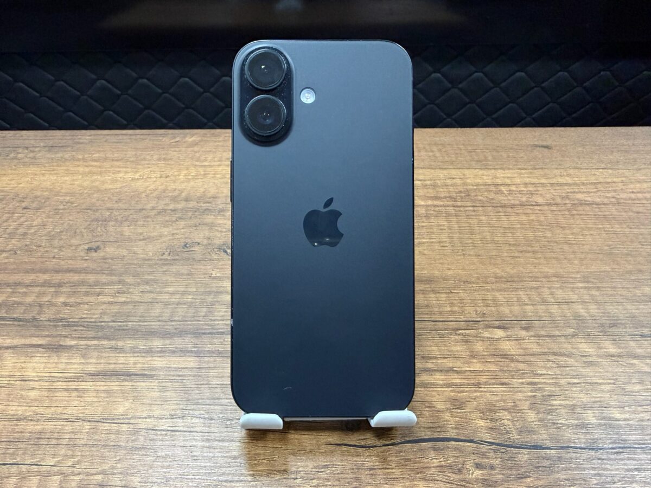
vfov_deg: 54.9
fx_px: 470
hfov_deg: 69.4
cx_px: 326
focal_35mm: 25
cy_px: 244
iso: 500
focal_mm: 2.22
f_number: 2.2
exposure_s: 1/50
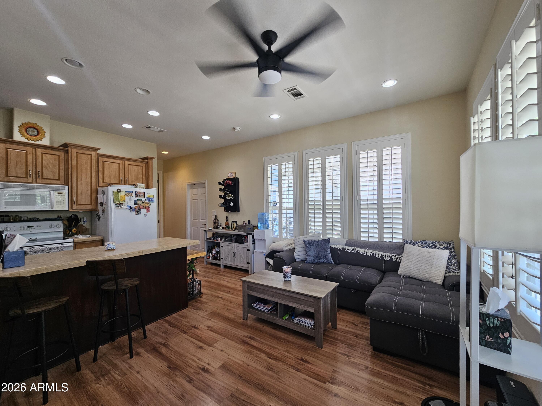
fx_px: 204
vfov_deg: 89.9
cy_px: 203
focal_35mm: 13
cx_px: 271
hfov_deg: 106.2
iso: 64
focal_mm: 2.2
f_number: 2.2
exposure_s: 1/60
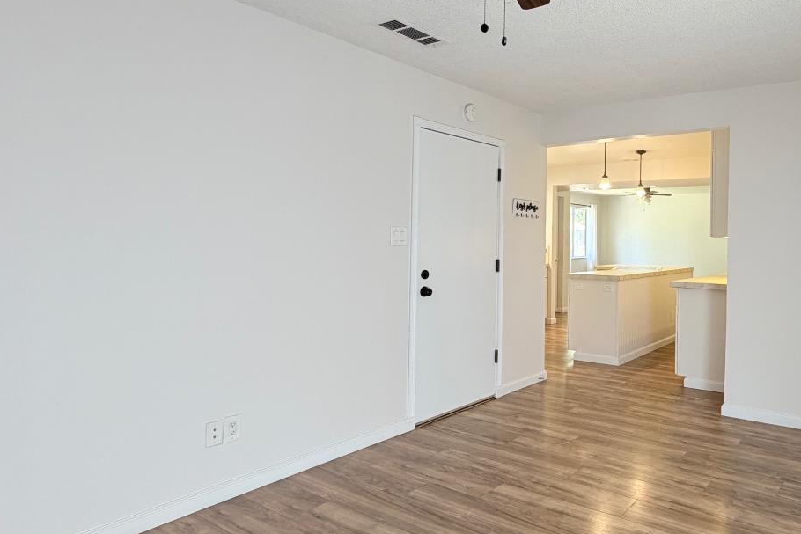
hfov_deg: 68.5
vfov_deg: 53.0
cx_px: 609
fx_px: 534
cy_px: 235
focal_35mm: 24
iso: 250
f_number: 2.2
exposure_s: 1/120
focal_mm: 2.22
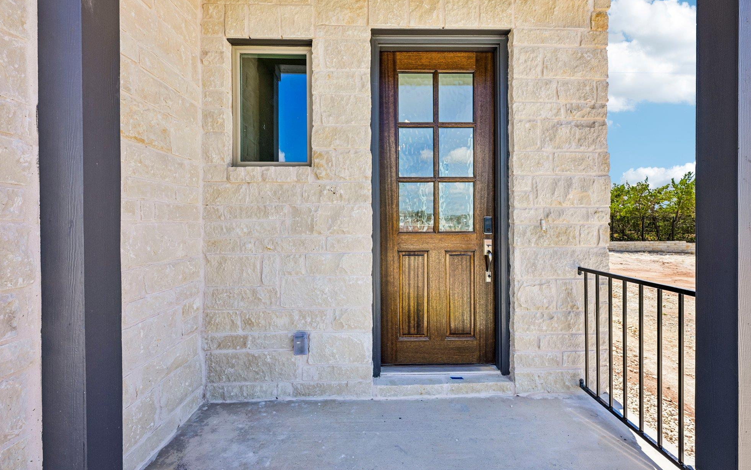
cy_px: 225
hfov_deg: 97.8
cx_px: 386
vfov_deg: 71.2
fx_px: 327
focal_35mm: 16
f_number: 6.7
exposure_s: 1/250
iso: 100
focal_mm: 15
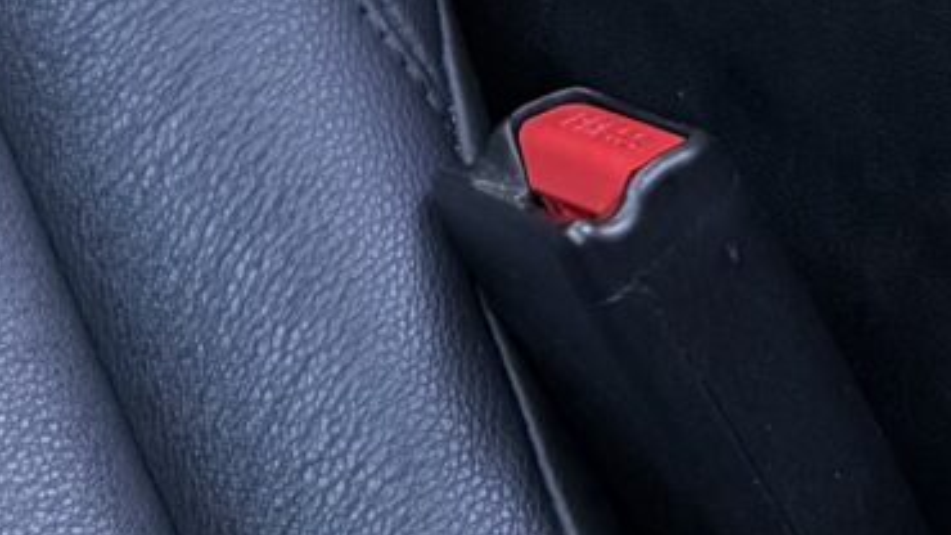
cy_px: -1574
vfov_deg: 5.8
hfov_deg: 11.2
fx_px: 4564
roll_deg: -4.5
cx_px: -689
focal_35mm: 181
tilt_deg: -24.8
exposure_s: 1/116
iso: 200
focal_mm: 6.76
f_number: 1.78
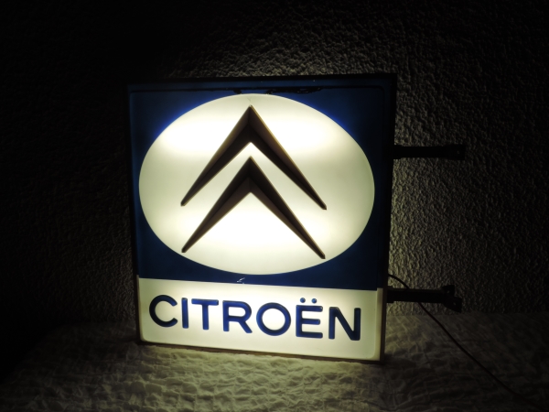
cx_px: 274
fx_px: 381
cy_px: 206
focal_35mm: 24
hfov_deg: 71.6
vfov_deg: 56.8
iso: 80
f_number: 3
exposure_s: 1/50
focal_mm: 4.3
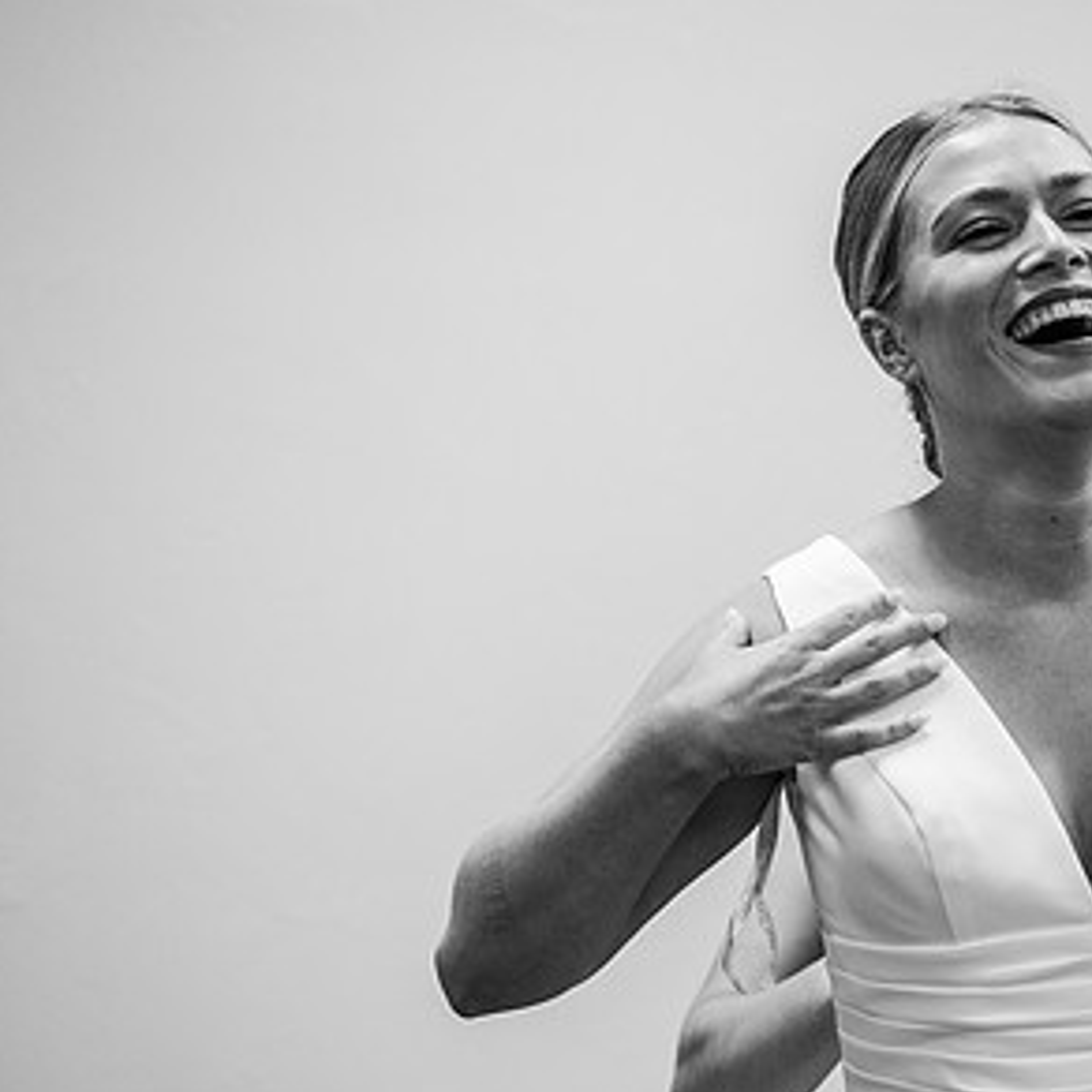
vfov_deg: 21.4
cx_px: 909
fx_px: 2891
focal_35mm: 81
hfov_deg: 21.1
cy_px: 639
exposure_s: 1/320
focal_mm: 48
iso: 2000
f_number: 3.2
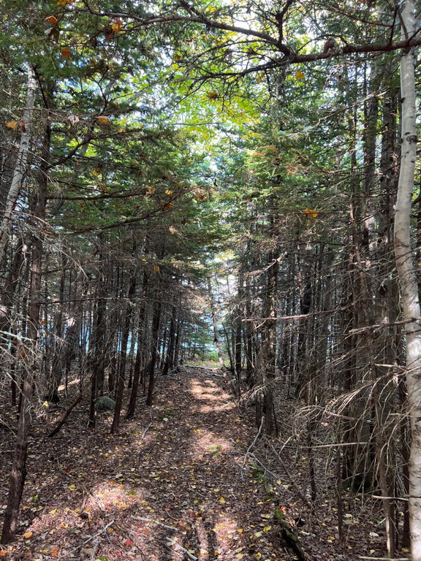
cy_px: 280
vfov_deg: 67.3
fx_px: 422
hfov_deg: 53.1
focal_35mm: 26
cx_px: 210
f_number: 1.5
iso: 125
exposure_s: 1/121
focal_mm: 5.7
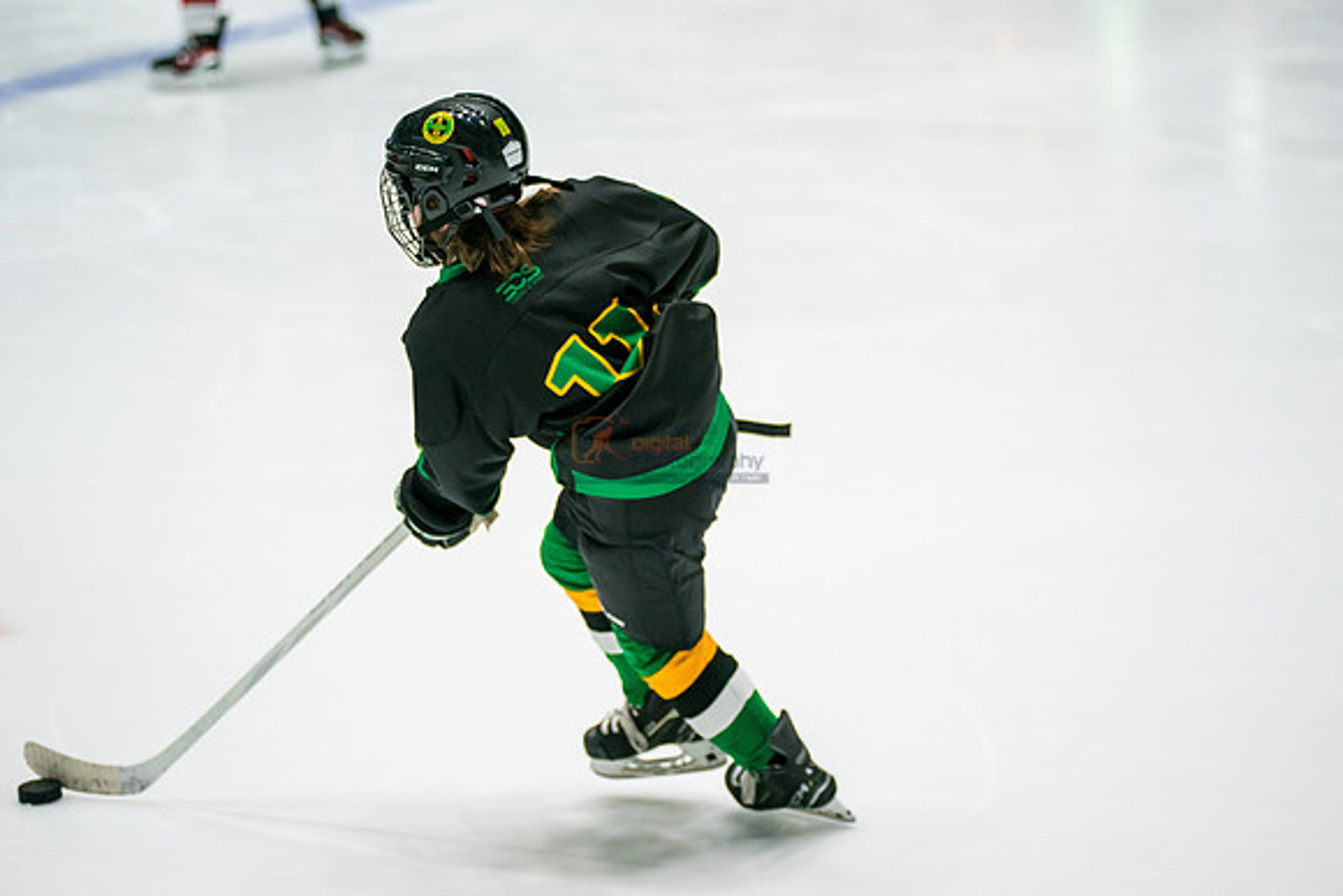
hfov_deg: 15.5
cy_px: 448
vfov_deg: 10.4
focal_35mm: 132
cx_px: 672
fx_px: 4925
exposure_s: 1/1600
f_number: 3.2
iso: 3200
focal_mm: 132
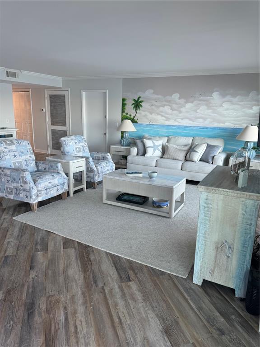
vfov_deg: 71.6
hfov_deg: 56.8
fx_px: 240
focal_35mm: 24
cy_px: 174
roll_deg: -0.9
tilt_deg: -14.4
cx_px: 130
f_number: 1.78
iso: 100
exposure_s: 1/120
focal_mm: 6.76
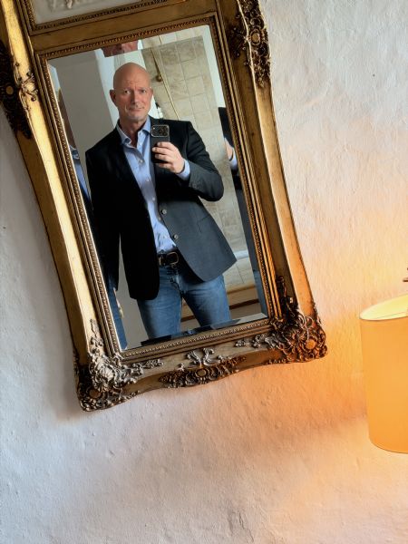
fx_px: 754
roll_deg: +15.2
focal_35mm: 48
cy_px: 272
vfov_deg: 39.7
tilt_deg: -7.9
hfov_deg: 30.3
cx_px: 204
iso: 250
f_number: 1.8
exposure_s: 1/60
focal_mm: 6.93
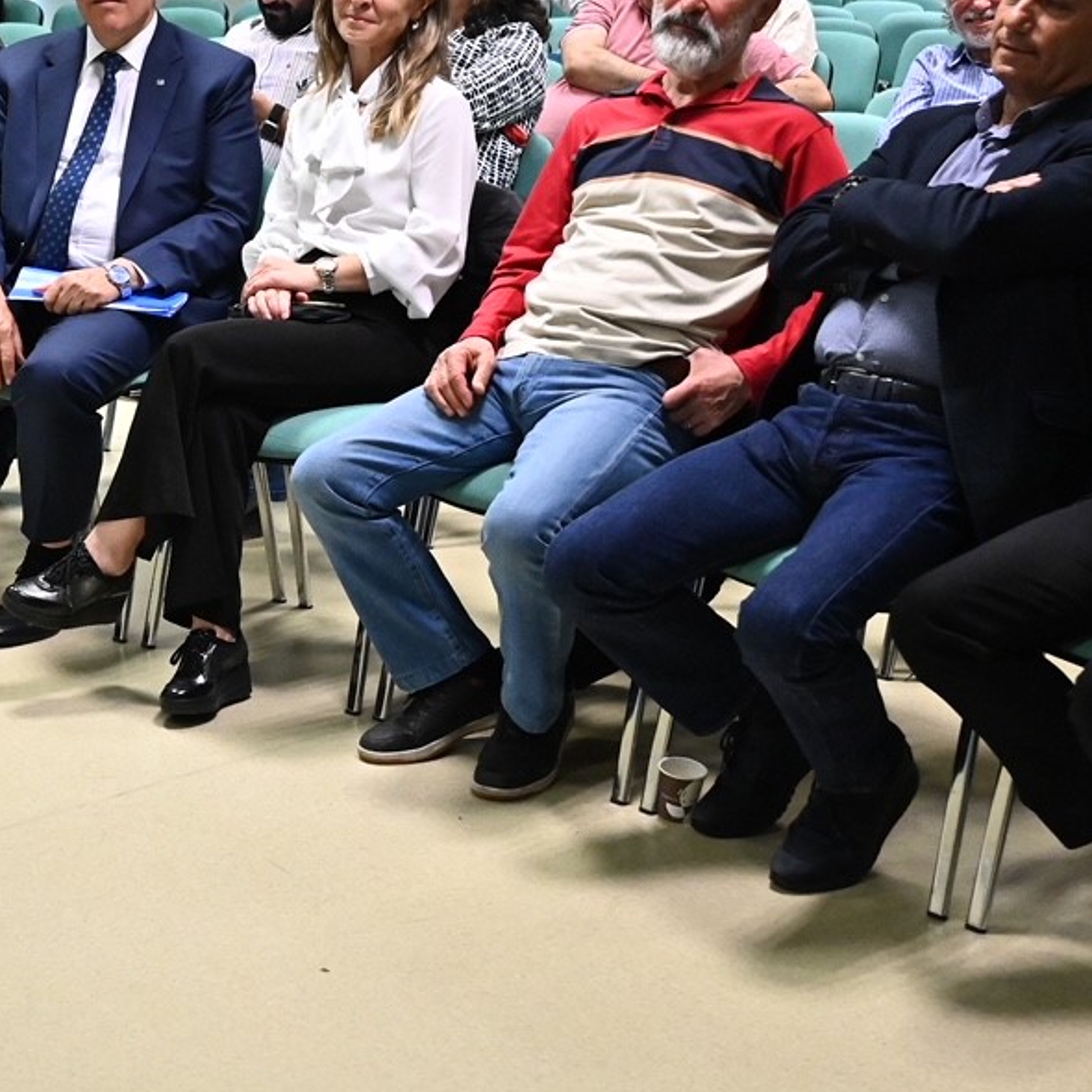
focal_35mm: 72
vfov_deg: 24.0
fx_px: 2570
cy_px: 507
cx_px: 242
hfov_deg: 23.7
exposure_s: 1/200
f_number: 3.5
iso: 2500
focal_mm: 25
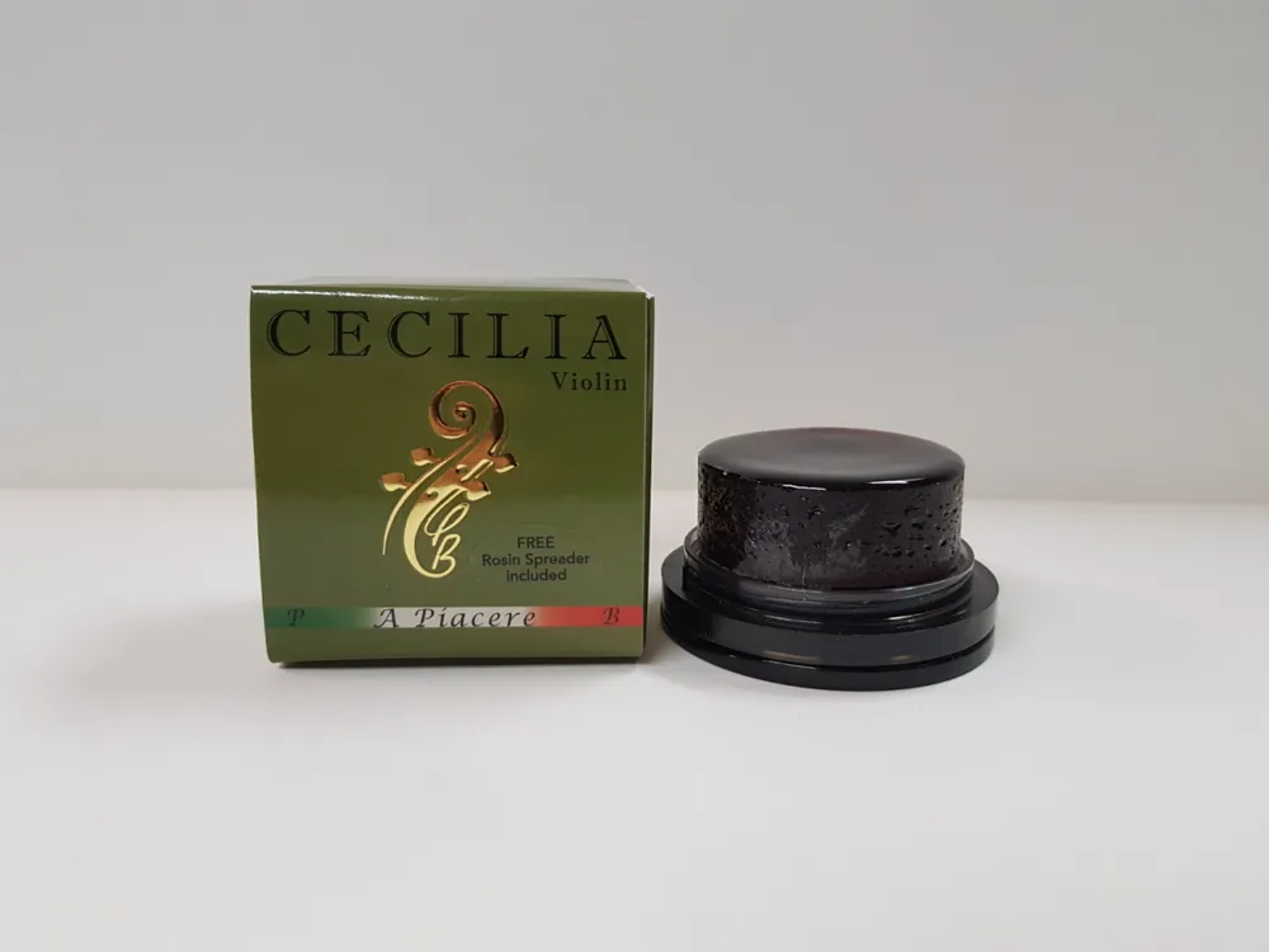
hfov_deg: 67.3
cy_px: 476
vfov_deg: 53.1
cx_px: 634
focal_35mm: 26
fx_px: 953
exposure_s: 1/50
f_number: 1.7
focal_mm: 4.2
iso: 125
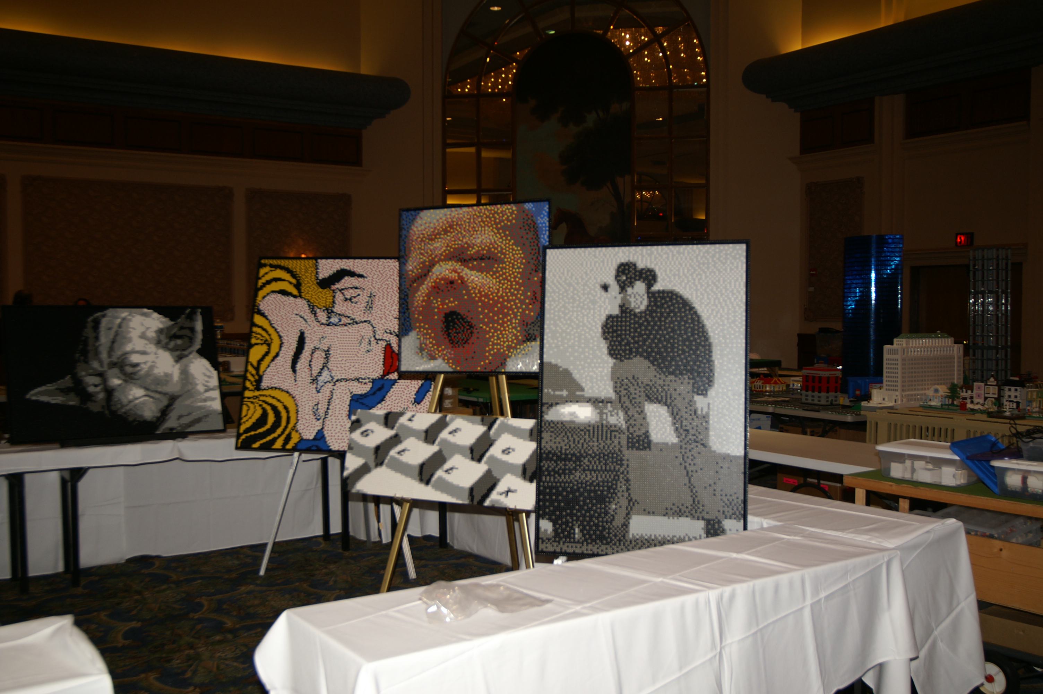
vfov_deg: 36.8
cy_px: 347
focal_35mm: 36
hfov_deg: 53.2
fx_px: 1042
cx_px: 522
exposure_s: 1/60
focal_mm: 24
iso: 200
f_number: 4
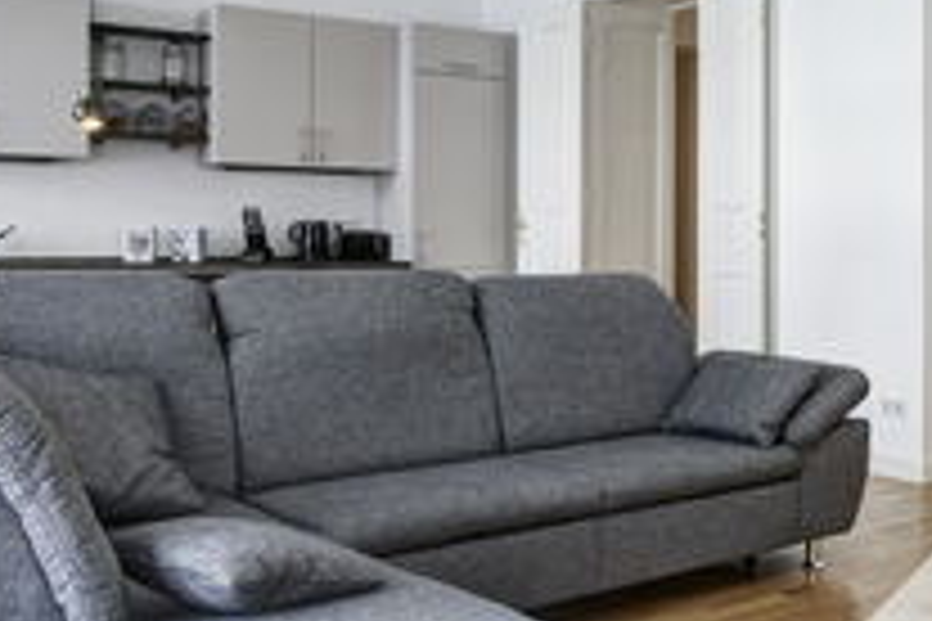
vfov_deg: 29.1
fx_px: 1191
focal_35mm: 46
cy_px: 218
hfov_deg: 38.3
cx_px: 916
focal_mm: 16
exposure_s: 1/2
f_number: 14
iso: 125
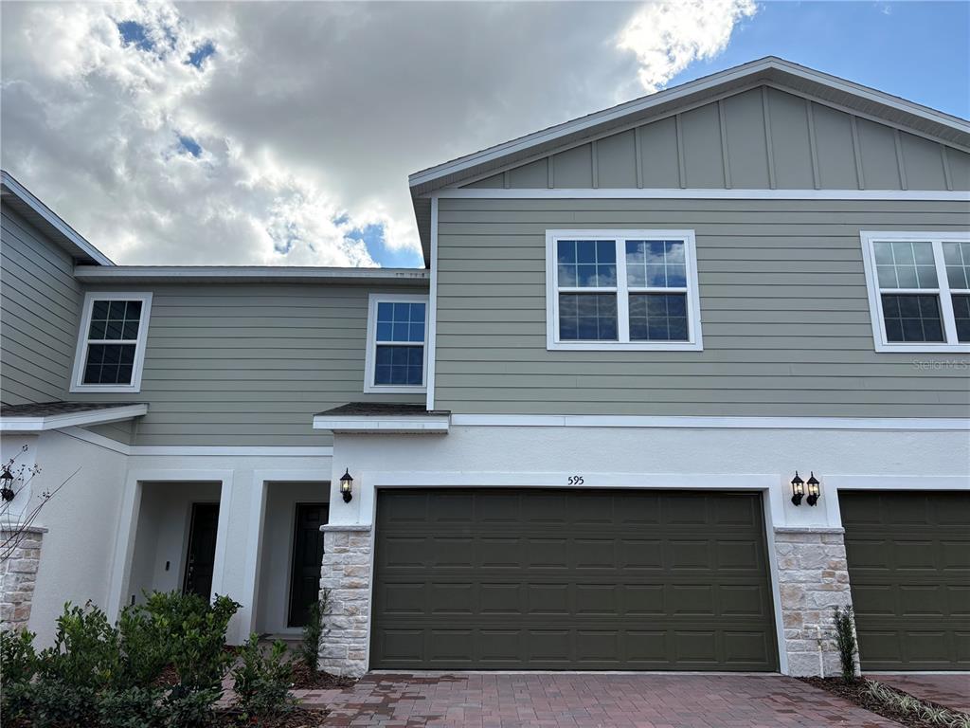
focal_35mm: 26
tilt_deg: +15.8
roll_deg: +0.2
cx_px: 485
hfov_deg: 67.3
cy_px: 364
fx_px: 729
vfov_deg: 53.1
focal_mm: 5.96
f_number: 1.6
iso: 64
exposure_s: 1/3448
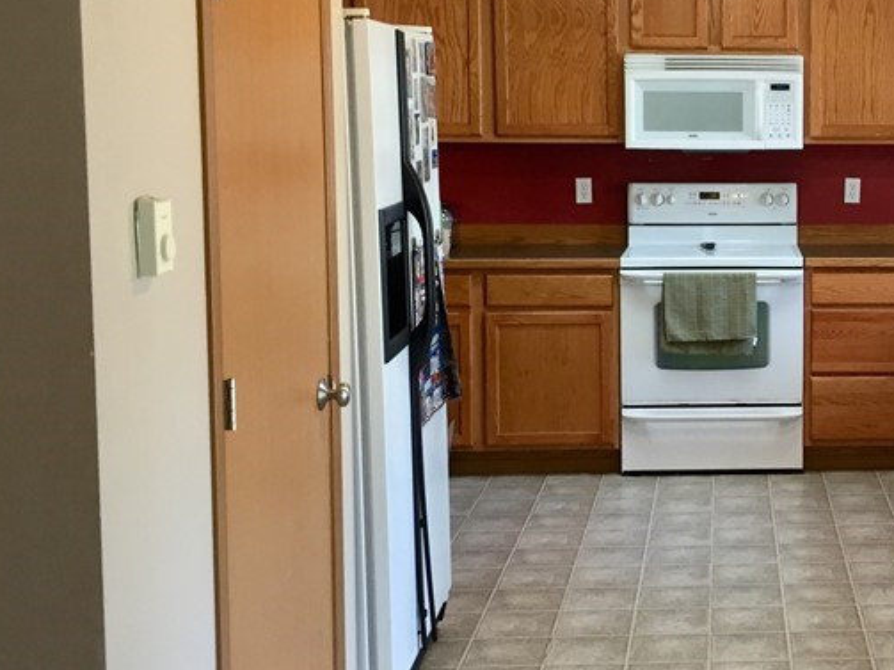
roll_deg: +0.1
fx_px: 1523
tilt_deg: -4.1
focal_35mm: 59
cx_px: 834
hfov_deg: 31.0
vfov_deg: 24.7
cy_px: 243
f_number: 2.2
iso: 80
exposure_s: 1/30
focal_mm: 4.15
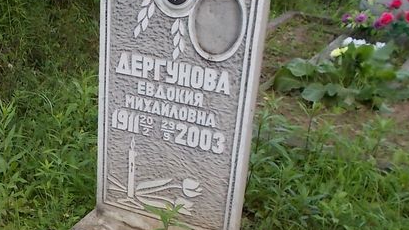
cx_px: 35
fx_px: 694
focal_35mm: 64
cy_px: 158
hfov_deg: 31.2
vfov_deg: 18.7
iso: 80
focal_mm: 5.3
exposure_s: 1/160
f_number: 3.4
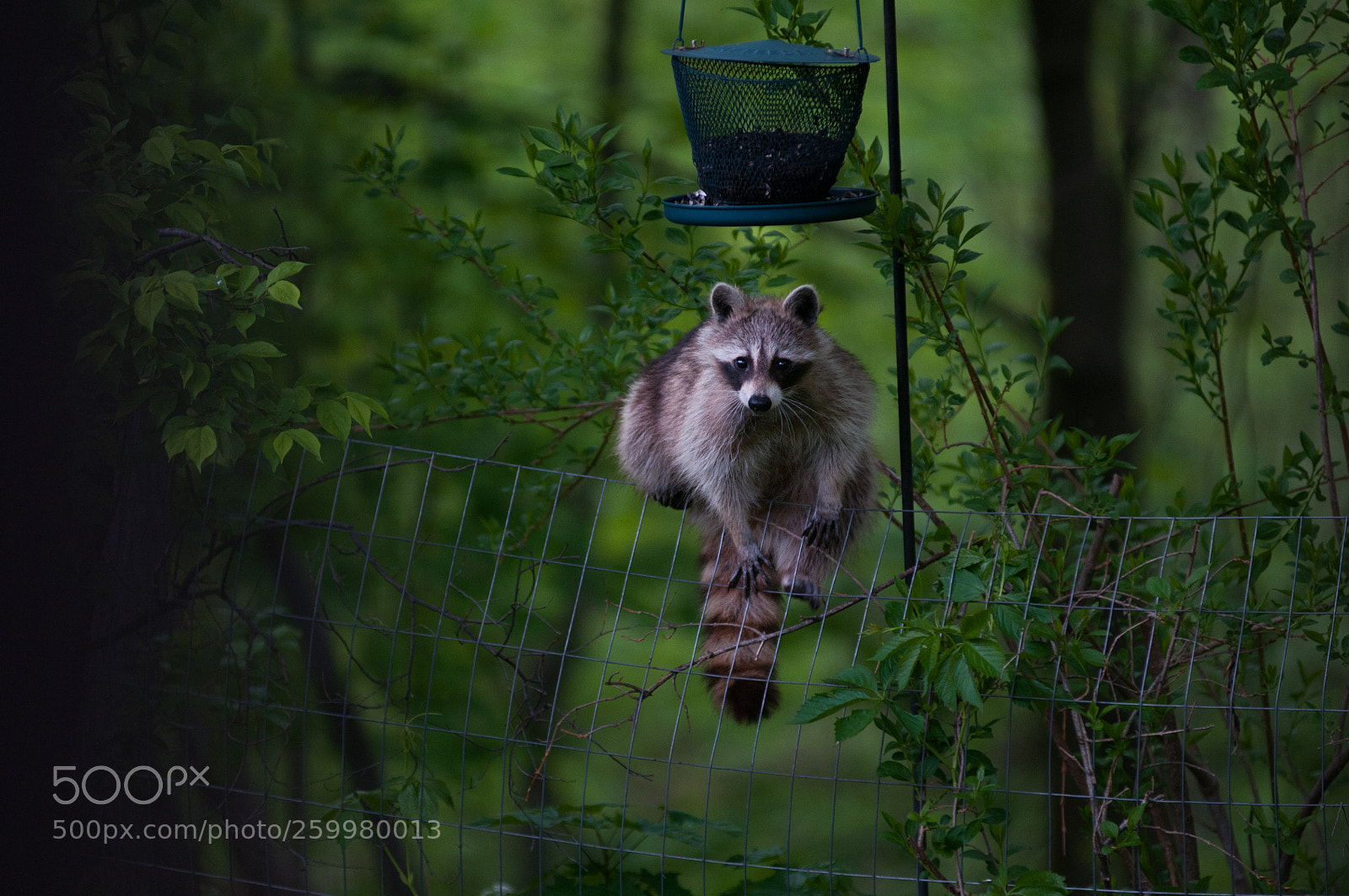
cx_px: 674
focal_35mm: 300
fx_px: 11229
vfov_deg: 4.6
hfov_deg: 6.9
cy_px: 448
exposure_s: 1/250
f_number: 3.2
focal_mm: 200
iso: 400
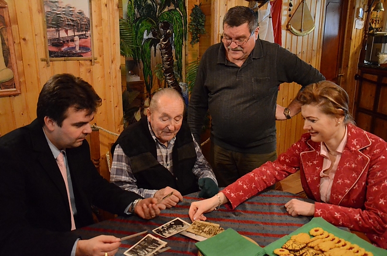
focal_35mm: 32
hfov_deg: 59.6
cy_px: 128
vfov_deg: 41.5
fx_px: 338
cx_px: 194
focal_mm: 21
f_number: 3.8
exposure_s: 1/60
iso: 6400
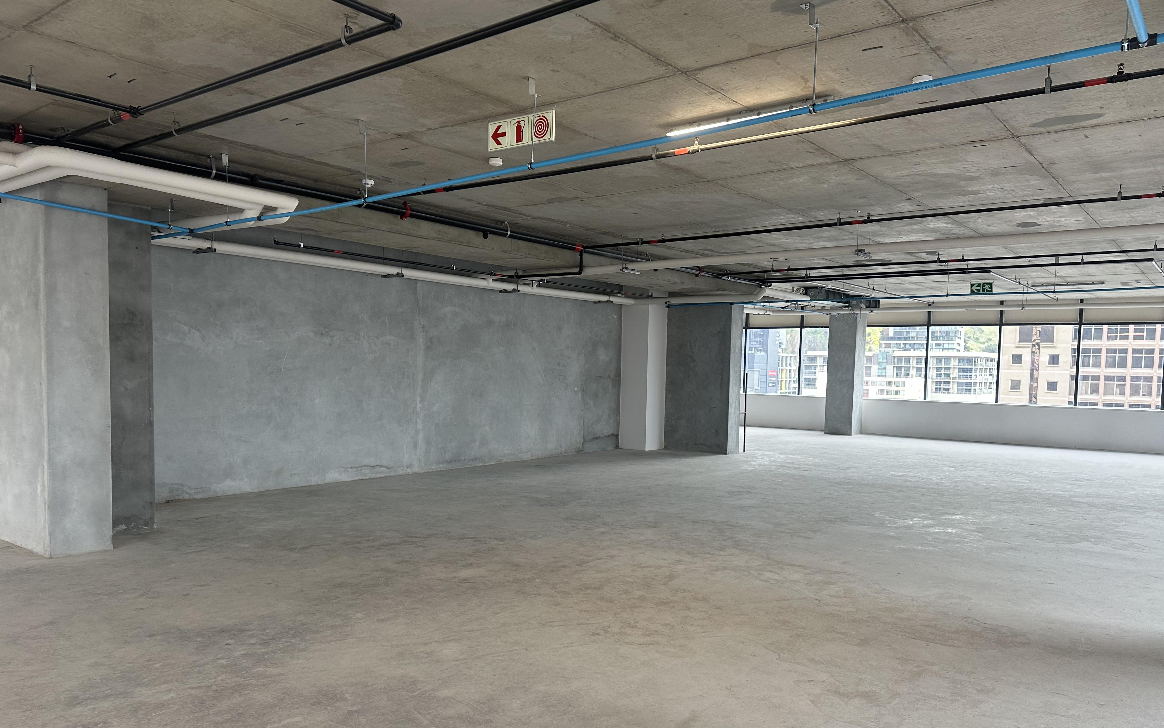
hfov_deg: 70.4
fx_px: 825
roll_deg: -1.6
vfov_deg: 47.5
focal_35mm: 26
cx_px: 581
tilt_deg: -2.9
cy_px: 410
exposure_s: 1/121
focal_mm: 6.86
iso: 100
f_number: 1.78
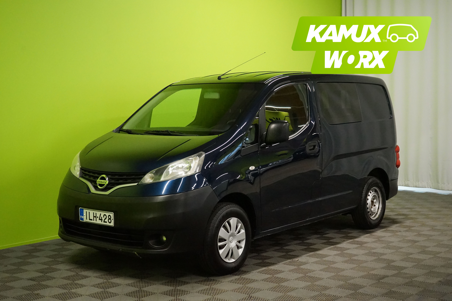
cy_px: 150
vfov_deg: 26.5
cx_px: 226
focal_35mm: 51
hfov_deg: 38.9
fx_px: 640
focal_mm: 51
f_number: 5.6
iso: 8000
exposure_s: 1/400
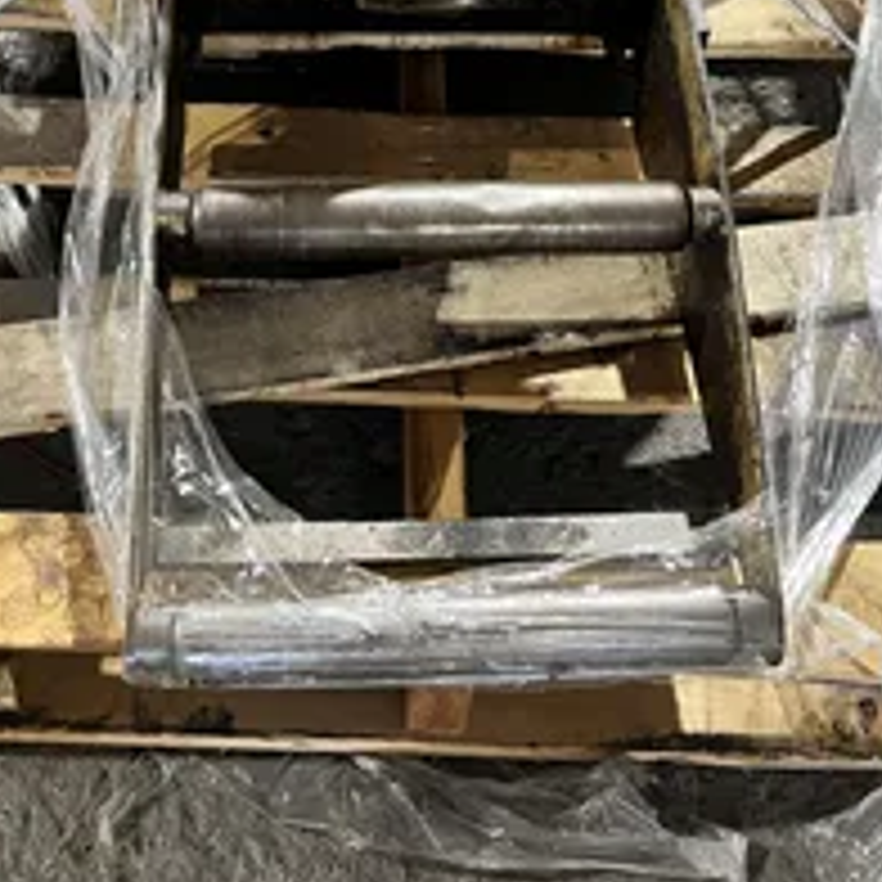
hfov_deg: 36.0
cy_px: 9
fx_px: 1355
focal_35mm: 47
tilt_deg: -40.1
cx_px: 392
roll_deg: -3.7
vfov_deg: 33.2
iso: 500
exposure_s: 1/60
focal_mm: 5.7
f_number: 1.5
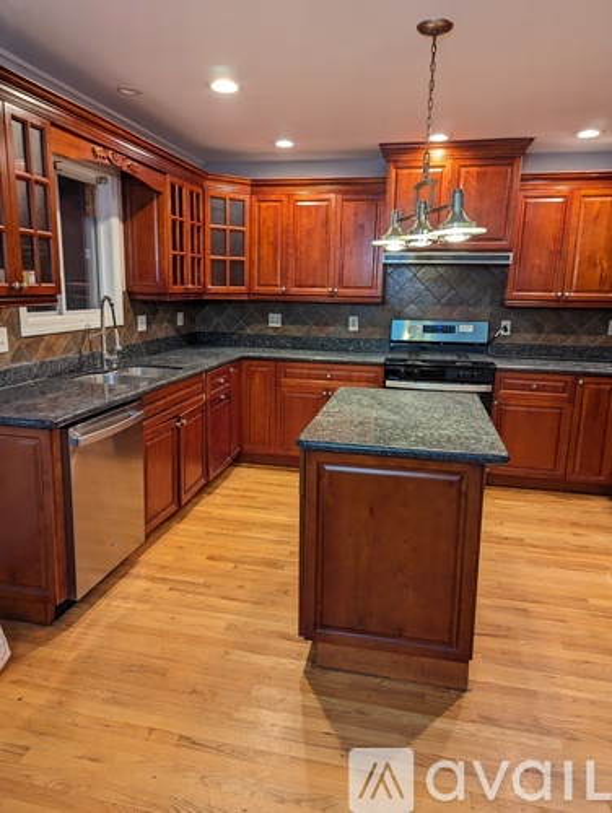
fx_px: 565
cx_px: 306
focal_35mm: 24
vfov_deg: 71.5
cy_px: 406
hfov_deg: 56.9
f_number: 1.85
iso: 414
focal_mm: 6.81
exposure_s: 1/120
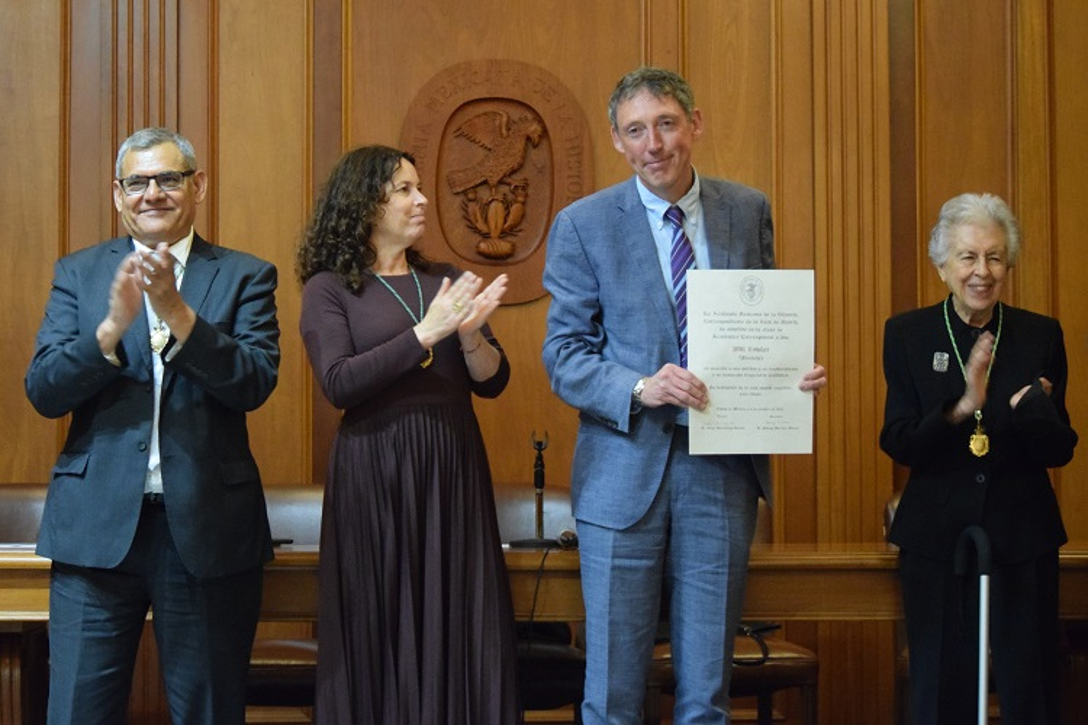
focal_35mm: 93
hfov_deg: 21.9
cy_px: 362
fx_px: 2810
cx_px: 544
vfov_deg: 14.7
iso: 5600
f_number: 4.5
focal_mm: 62
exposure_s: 1/60
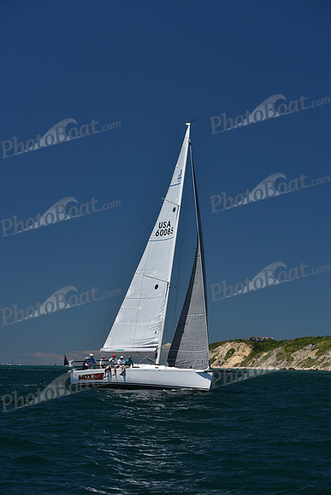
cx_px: 166
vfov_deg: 23.9
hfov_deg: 16.1
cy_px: 248
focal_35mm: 85
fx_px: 1172
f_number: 7.1
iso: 250
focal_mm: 85
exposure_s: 1/800
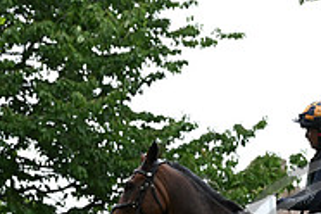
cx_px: 359
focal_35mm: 193
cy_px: 303
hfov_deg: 10.5
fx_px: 1721
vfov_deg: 7.0
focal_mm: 62
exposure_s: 1/1250
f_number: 5
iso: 1100
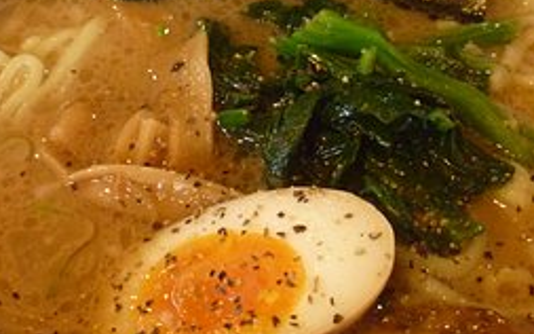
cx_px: 226
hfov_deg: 27.5
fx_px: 1091
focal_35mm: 75
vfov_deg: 17.4
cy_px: 205
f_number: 3.5
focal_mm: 6.3
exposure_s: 1/15
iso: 400
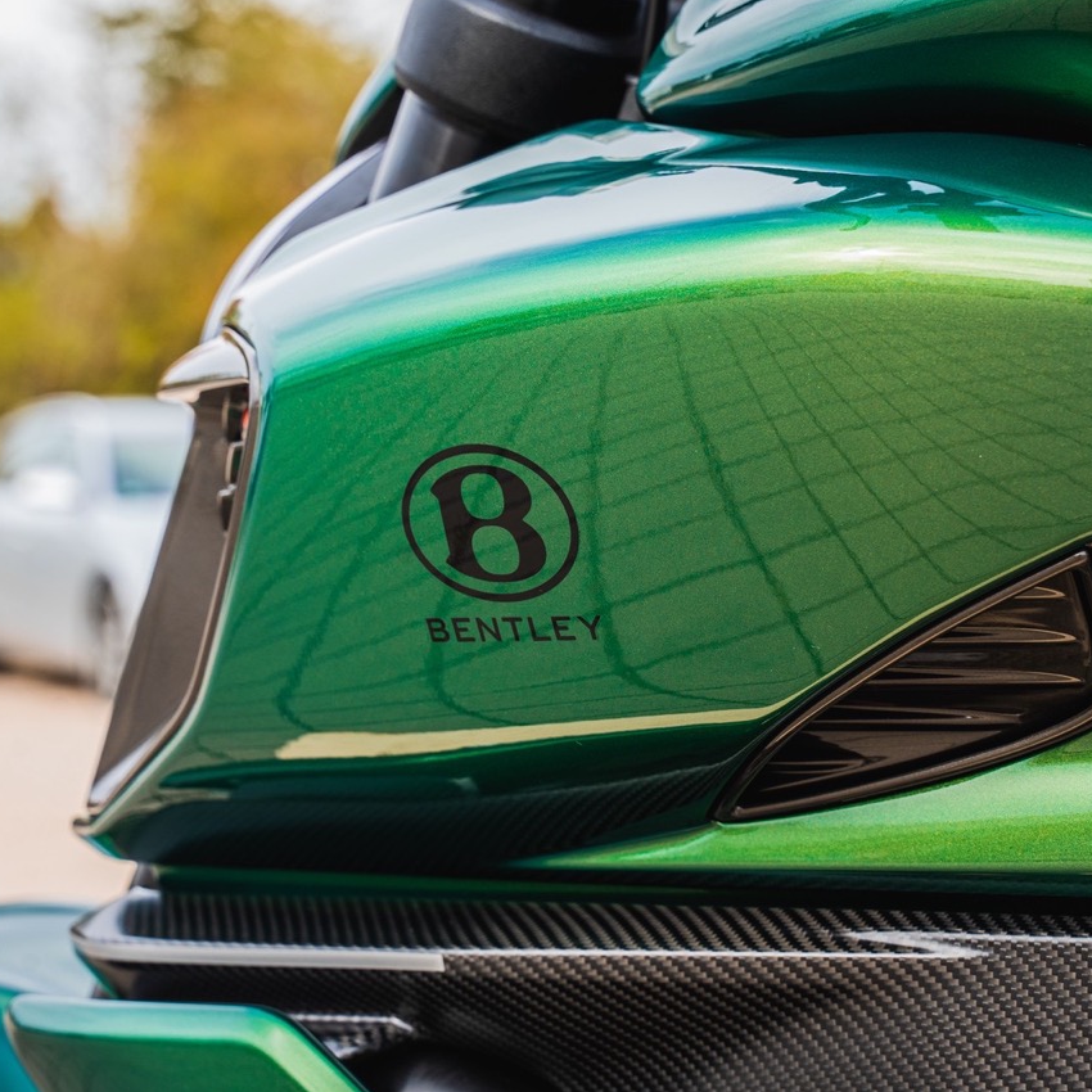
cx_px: 541
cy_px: 546
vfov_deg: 18.1
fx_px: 3426
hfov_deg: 18.1
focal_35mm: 96
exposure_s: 1/125
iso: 320
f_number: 8
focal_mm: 75
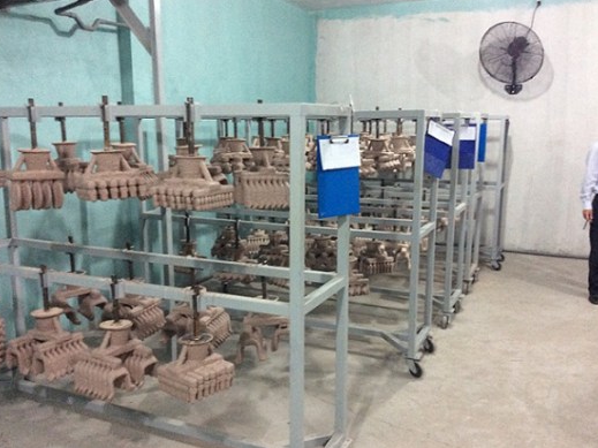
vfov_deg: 41.8
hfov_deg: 54.0
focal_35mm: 34
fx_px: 587
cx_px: 300
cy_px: 229
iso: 250
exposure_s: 1/25
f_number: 2.4
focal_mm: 3.3
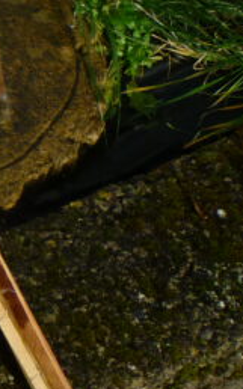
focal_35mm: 122
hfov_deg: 8.7
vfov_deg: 16.8
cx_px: -507
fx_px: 1294
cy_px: 24
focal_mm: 5.2
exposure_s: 1/500
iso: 80
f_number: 3.3
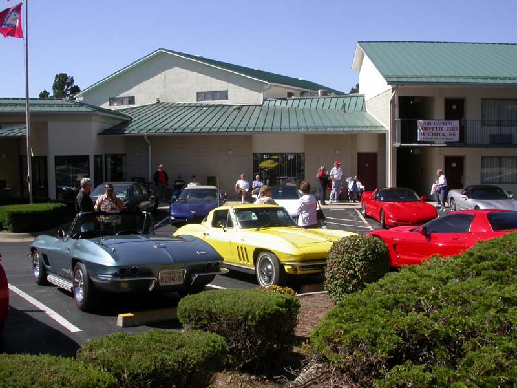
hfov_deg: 49.0
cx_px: 258
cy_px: 194
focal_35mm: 38
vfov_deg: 37.7
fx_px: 568
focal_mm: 7.85
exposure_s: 1/308
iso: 100
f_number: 7.5
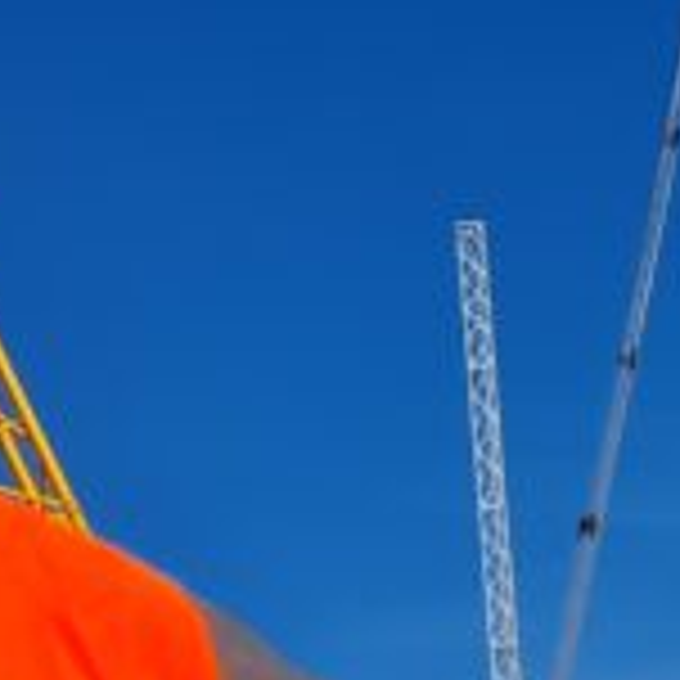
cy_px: 694
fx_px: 3467
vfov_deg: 11.1
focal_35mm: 156
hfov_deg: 10.8
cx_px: 1009
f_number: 1.8
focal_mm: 5.4
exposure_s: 1/6757
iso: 50
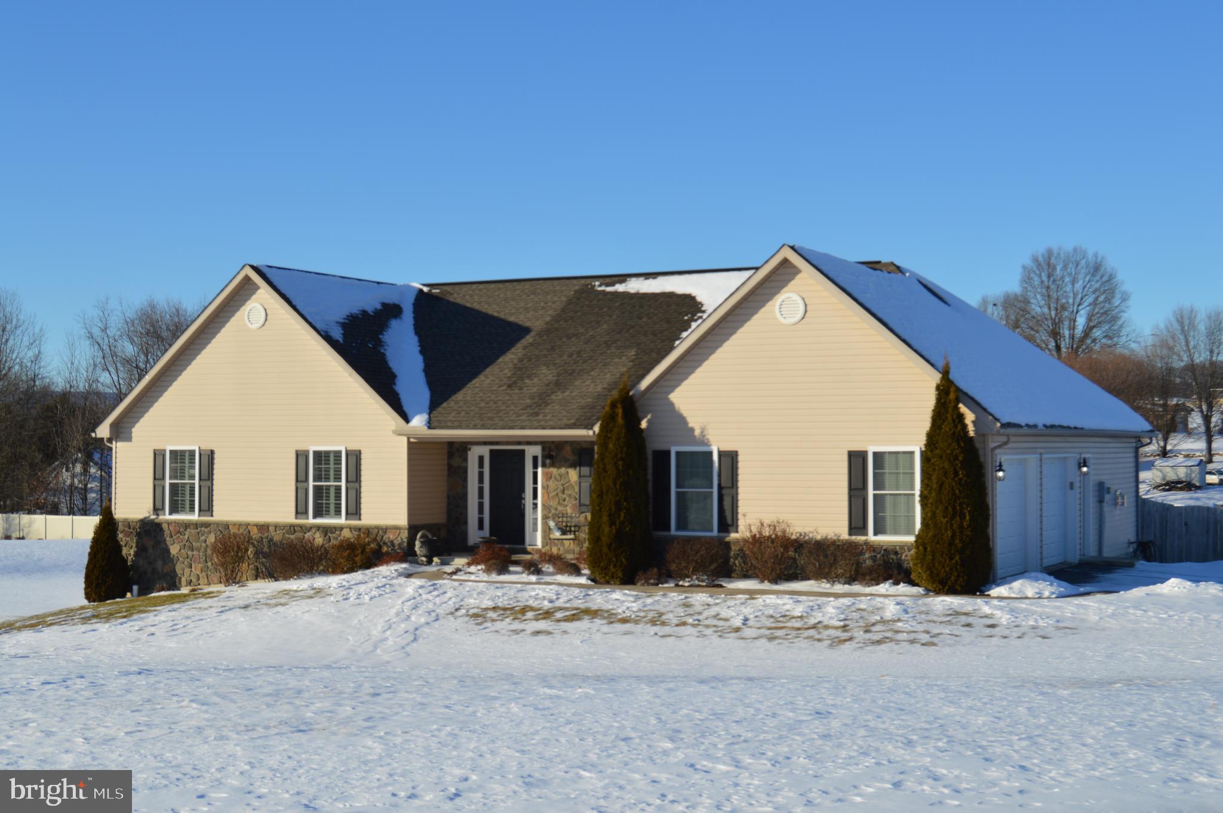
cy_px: 406
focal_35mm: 48
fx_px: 1629
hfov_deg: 41.2
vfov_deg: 28.0
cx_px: 612
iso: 100
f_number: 9
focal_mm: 32
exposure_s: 1/320
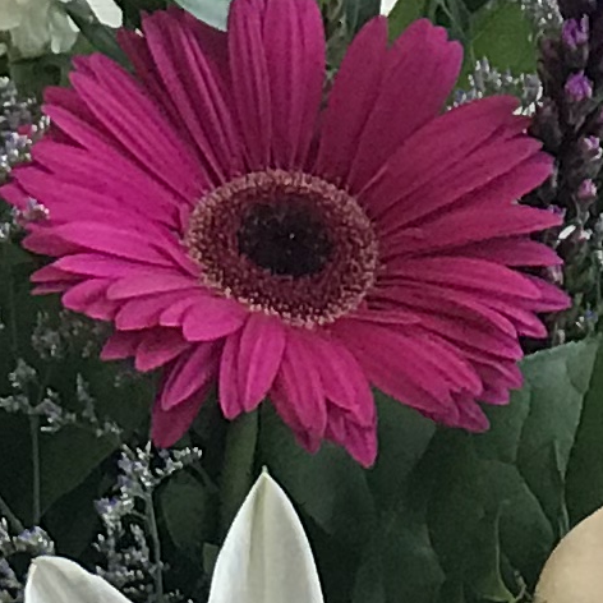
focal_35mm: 430
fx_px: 8474
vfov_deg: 4.0
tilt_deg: -8.1
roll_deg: +0.0
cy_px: 1532
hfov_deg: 4.1
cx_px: 179
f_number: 2.8
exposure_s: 1/60
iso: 40
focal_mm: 6.6
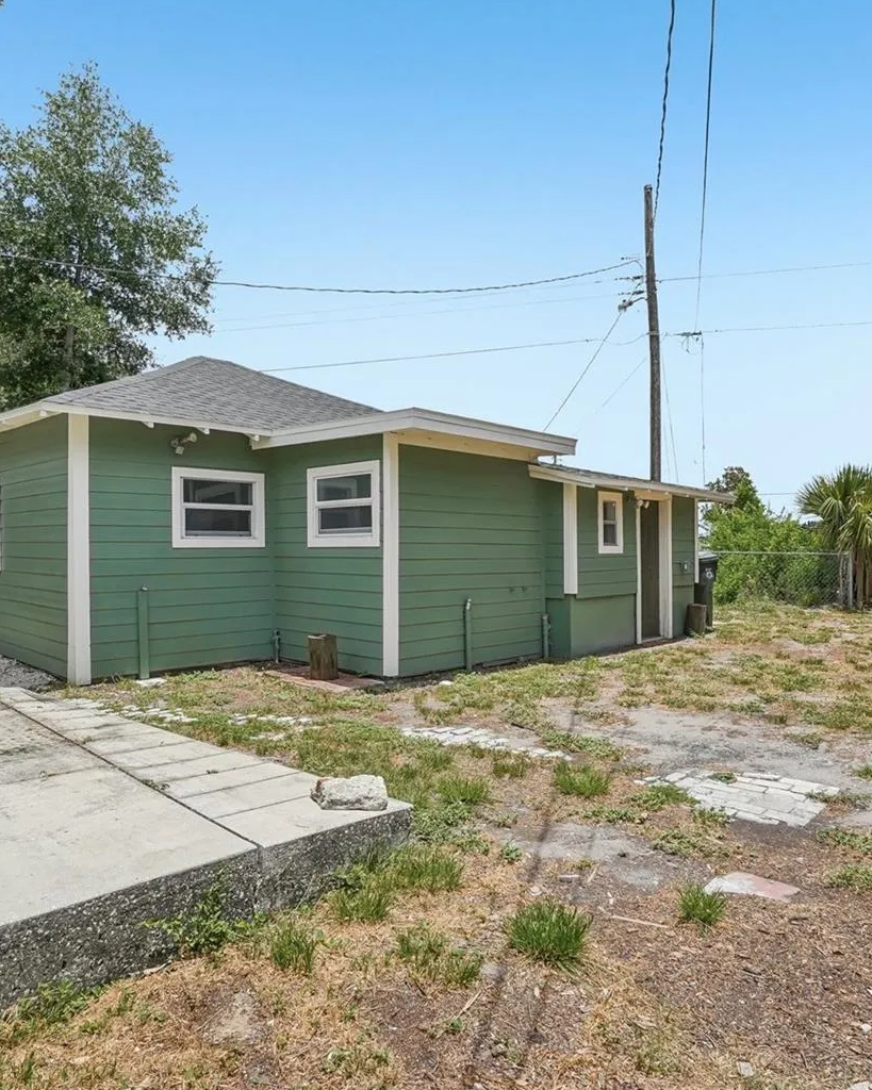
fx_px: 710
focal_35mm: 22
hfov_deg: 63.1
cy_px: 556
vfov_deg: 75.0
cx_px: 414
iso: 100
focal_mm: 10
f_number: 8
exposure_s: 1/350
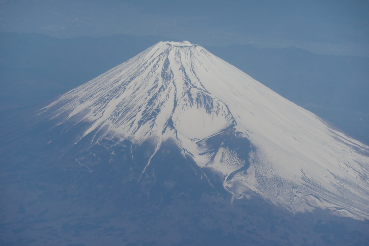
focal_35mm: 227
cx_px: 184
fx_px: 2327
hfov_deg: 9.1
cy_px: 123
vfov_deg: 6.1
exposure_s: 1/1000
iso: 200
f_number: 8
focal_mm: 83.1
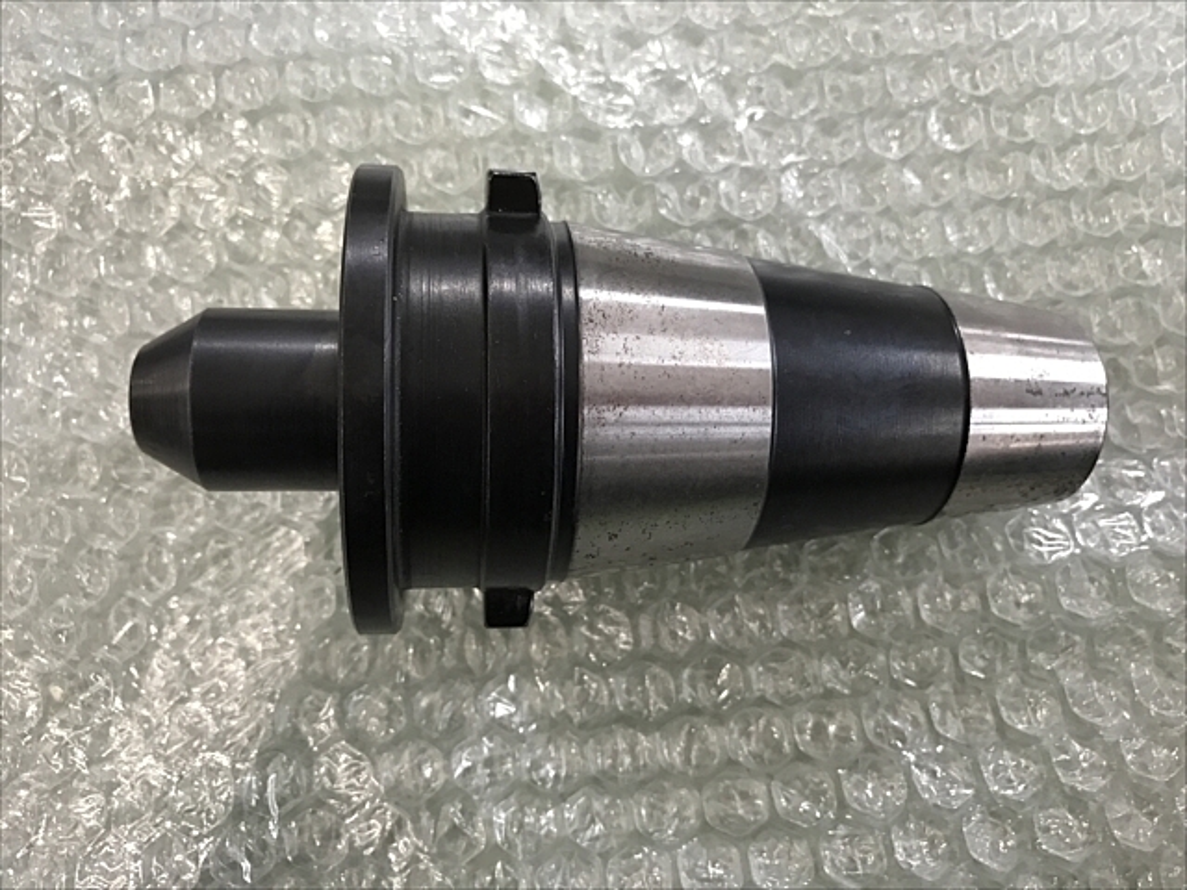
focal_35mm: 28
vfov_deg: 49.7
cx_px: 594
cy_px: 445
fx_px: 960
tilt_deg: -80.2
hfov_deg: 63.4
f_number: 1.8
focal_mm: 3.99
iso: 40
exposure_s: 1/17
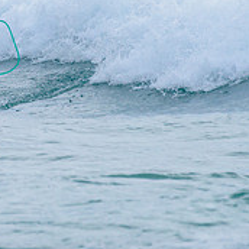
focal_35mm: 1755
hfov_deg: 1.0
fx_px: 14283
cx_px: -75
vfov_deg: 1.0
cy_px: 17
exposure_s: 1/2000
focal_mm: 500
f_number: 5.6
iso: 220
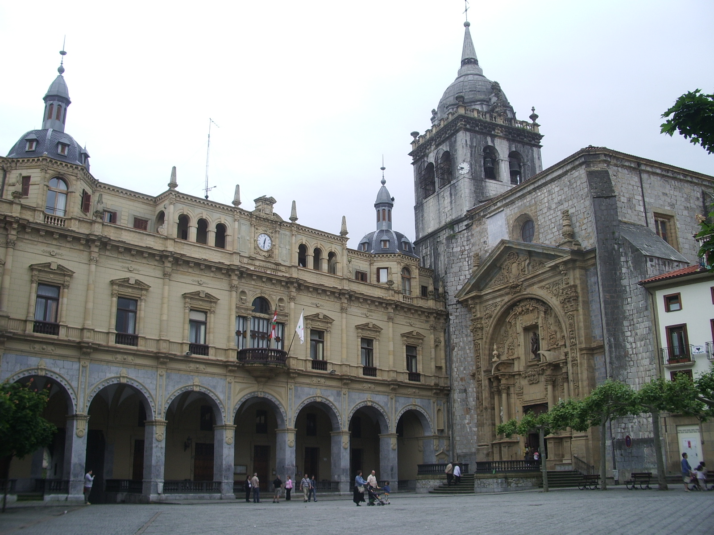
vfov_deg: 40.7
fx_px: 722
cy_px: 268
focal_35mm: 35
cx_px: 357
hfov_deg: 52.6
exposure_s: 1/250
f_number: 4.3
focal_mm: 5.8
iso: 50
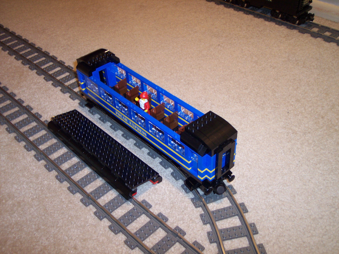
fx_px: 372
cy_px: 127
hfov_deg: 49.0
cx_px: 170
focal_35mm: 38
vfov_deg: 37.7
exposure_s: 1/30
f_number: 2.8
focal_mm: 8
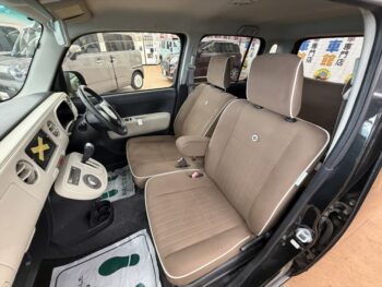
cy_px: 144
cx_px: 191
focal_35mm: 14
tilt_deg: -31.1
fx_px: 155
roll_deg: -1.0
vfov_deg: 85.7
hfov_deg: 102.0
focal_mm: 2.22
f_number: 2.2
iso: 320
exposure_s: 1/50
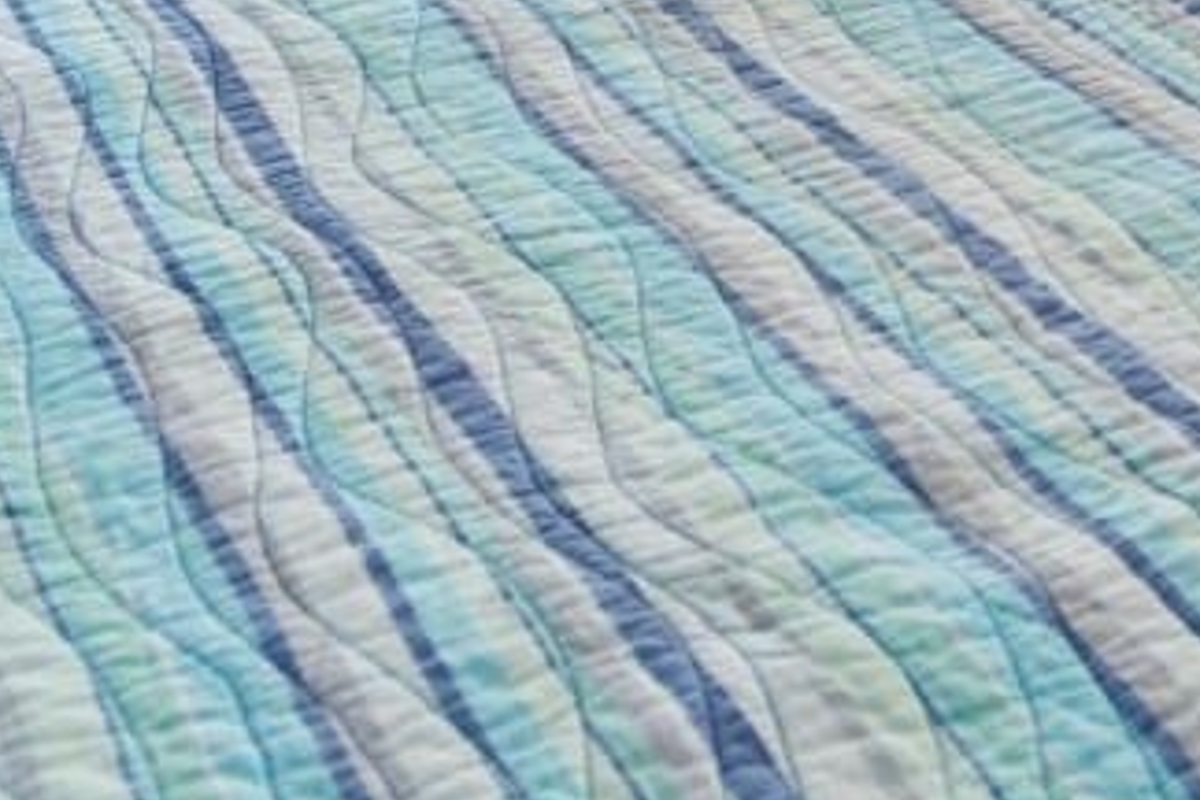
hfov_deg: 21.9
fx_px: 2500
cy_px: -1067
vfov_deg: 13.6
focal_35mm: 75
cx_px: 1856
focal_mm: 10
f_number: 4.5
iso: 100
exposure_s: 1/10
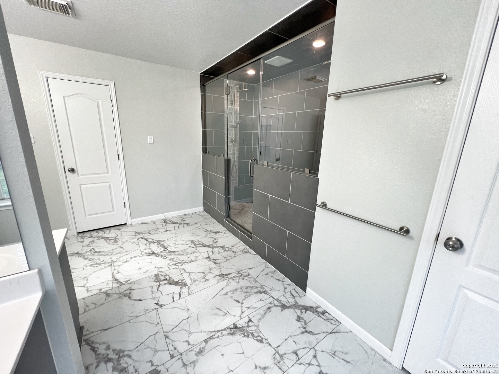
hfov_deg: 106.2
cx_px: 250
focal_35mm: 13
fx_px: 187
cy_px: 187
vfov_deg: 89.9
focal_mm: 1.57
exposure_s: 1/120
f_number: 1.8
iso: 160
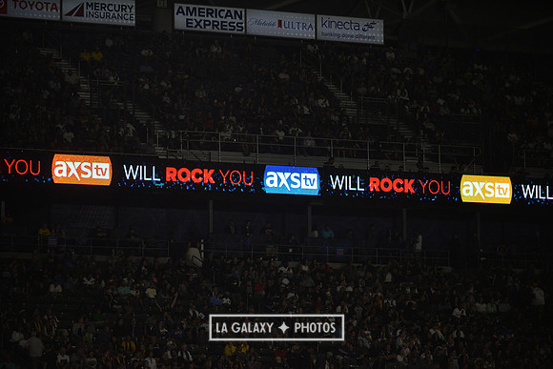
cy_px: 184
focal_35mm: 200
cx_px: 276
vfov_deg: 6.9
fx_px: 3073
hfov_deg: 10.3
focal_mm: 200
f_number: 2.8
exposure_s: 1/3200
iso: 1600
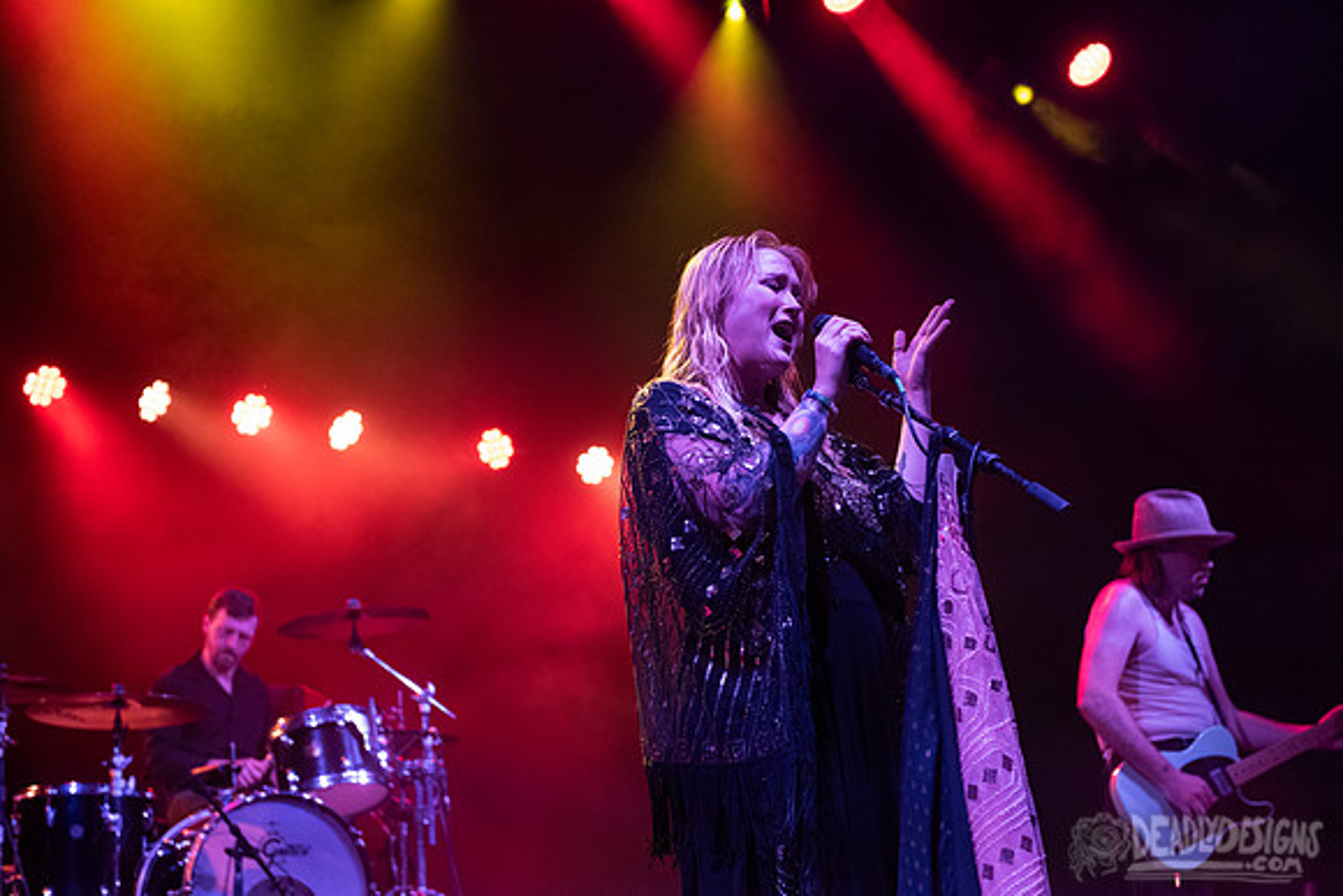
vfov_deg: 21.9
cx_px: 672
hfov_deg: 32.4
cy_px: 448
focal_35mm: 62
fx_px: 2313
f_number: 3.5
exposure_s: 1/500
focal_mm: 62
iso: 2500
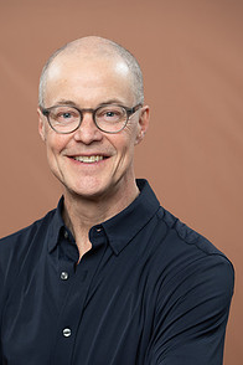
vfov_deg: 16.1
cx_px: 94
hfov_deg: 10.8
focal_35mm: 127
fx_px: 1286
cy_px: 267
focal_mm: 83
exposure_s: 1/160
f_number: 4
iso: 320
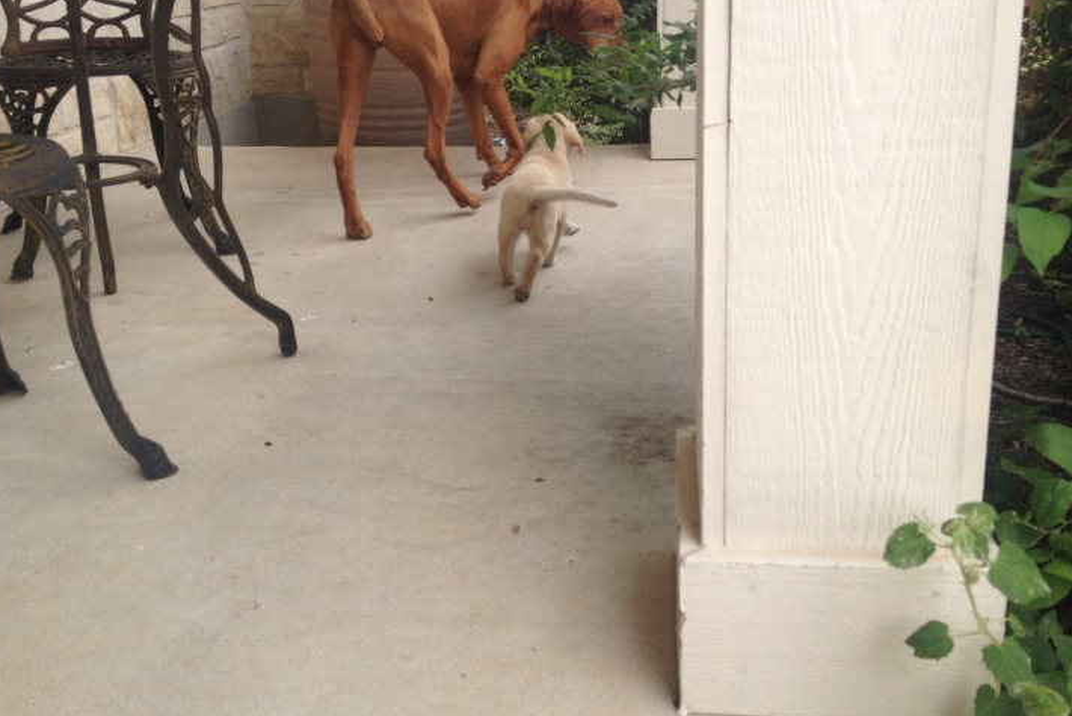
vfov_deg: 32.6
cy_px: 302
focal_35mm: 41
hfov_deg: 47.4
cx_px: 542
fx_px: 1221
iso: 50
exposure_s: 1/409
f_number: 2.4
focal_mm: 4.28
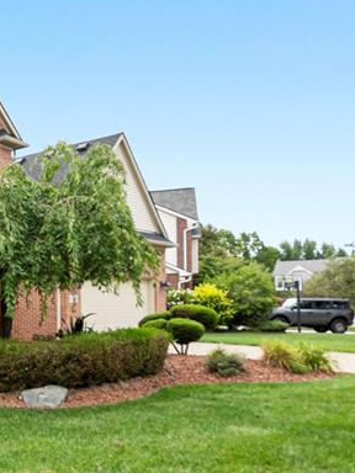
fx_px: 561
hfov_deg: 30.3
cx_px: -62
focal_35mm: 41
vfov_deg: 45.2
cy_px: 307
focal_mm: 16
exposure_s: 1/20
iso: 100
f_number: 4
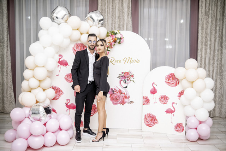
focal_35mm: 35
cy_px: 76
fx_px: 220
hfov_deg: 54.4
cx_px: 113
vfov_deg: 37.9
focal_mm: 23
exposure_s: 1/160
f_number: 1.8
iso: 800
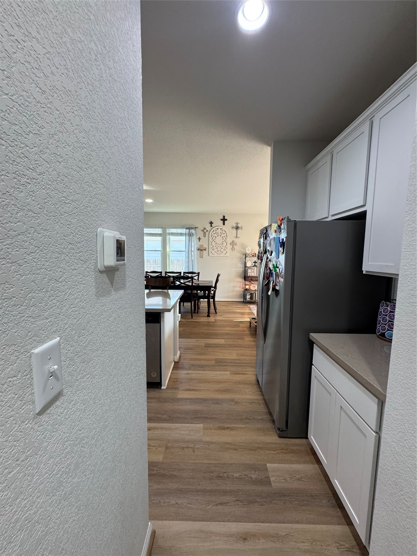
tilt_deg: -5.1
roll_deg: -0.1
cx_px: 208
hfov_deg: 85.7
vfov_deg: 102.1
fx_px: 225
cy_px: 278
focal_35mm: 14
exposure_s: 1/120
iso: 250
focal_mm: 2.22
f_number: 2.2
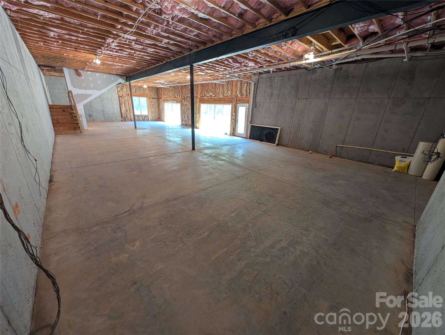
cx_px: 222
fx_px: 154
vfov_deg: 94.6
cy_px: 168
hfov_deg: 110.5
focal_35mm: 12
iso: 92
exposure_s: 1/60
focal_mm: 2.02
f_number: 1.7
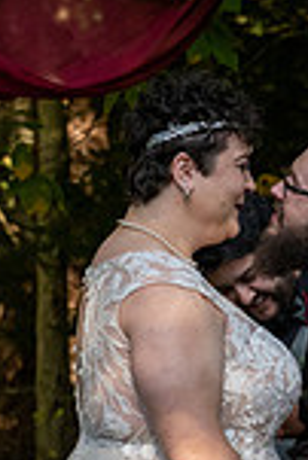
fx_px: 2855
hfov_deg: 6.2
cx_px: 261
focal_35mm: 223
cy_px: 506
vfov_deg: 9.1
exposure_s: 1/8000
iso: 6400
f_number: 4
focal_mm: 75
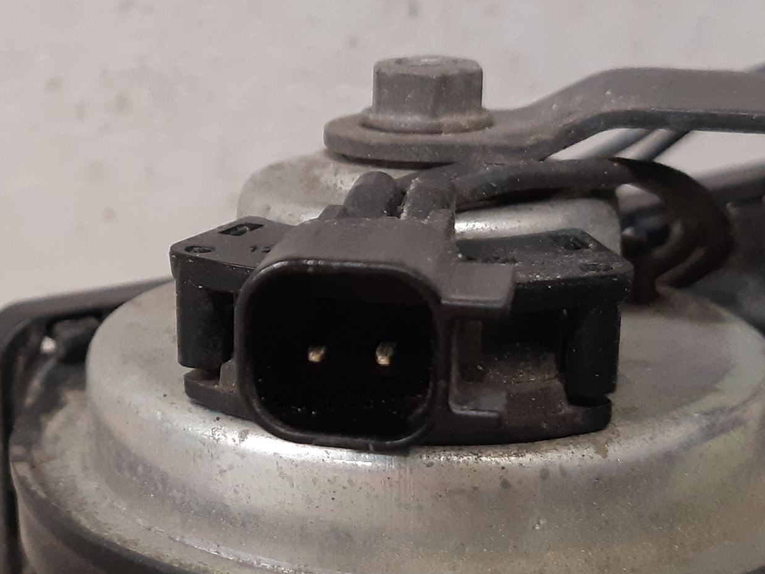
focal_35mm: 43
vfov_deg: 33.6
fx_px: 950
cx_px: 163
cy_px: 295
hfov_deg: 42.1
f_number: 1.7
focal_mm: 3.93
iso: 250
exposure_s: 1/50
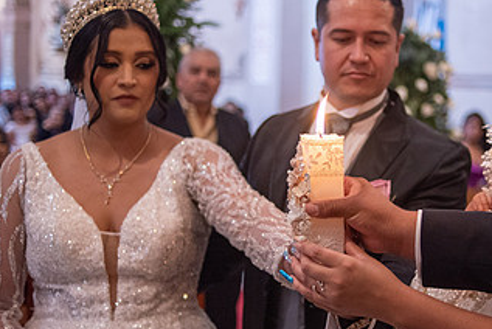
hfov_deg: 30.9
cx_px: 362
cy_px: 175
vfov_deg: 21.3
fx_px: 875
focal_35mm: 64
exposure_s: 1/250
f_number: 2
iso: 2000
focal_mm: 35
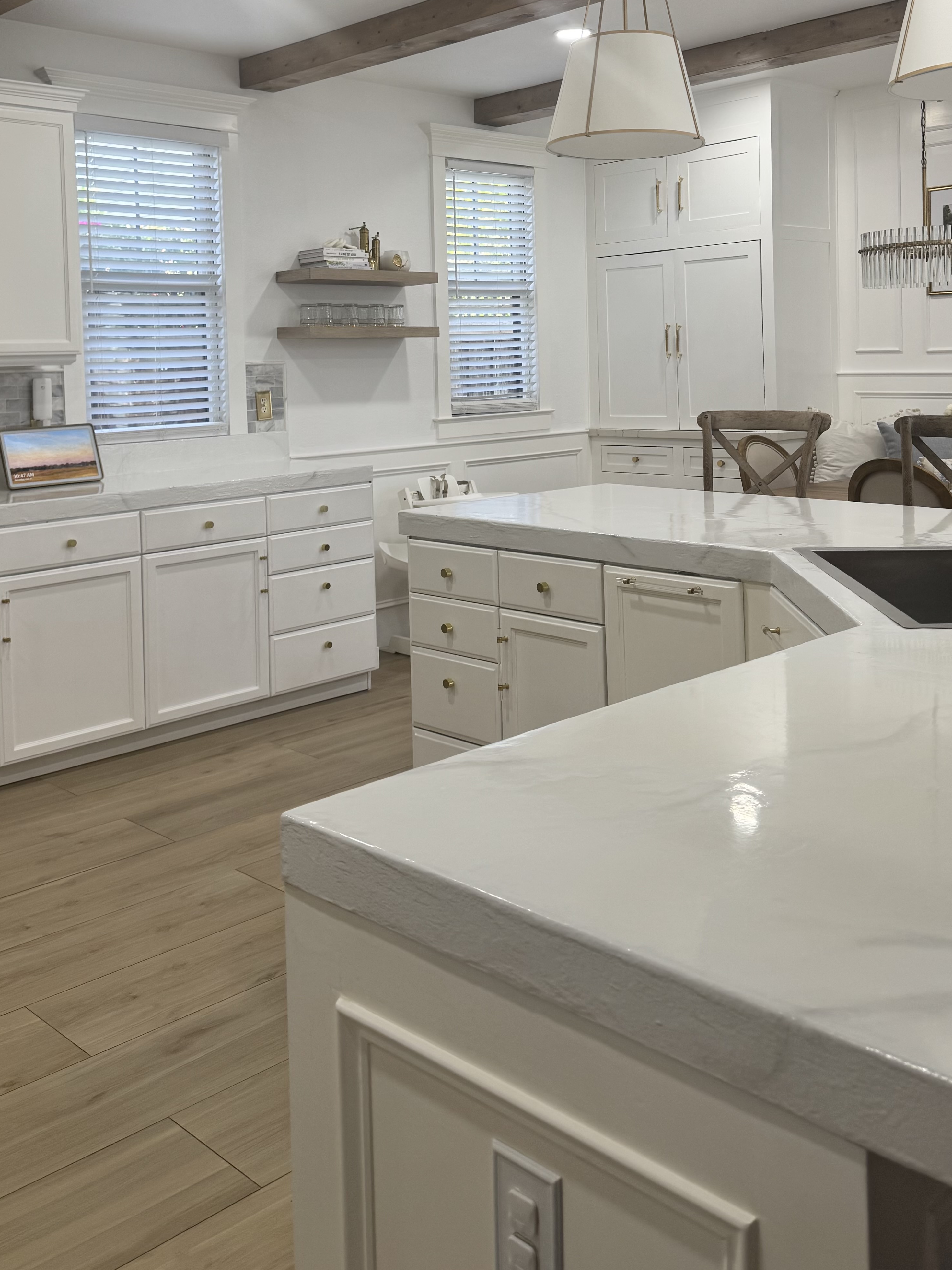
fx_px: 1283
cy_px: 374
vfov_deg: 51.1
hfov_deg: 40.7
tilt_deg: -0.3
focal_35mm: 35
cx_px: 491
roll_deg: +1.8
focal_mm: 6.76
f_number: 1.78
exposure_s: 1/120
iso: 100
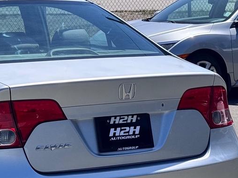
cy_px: 127
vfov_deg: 12.2
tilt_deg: -5.4
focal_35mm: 121
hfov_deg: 15.8
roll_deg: +0.8
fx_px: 832
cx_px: -26
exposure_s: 1/4975
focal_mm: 6.76
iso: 64
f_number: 1.78
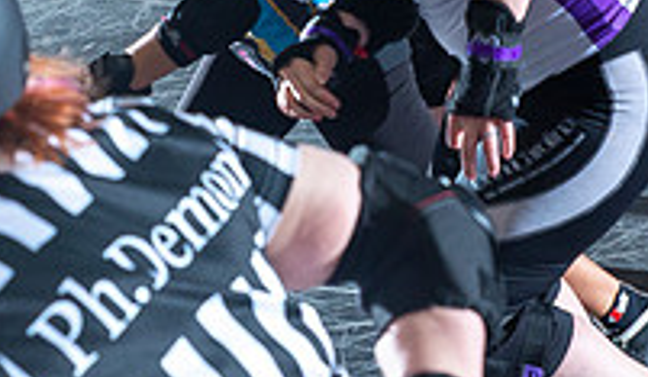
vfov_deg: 8.0
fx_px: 2651
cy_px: -196
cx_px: 515
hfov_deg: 13.9
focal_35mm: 153
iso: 800
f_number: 7.1
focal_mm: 48
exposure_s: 1/160
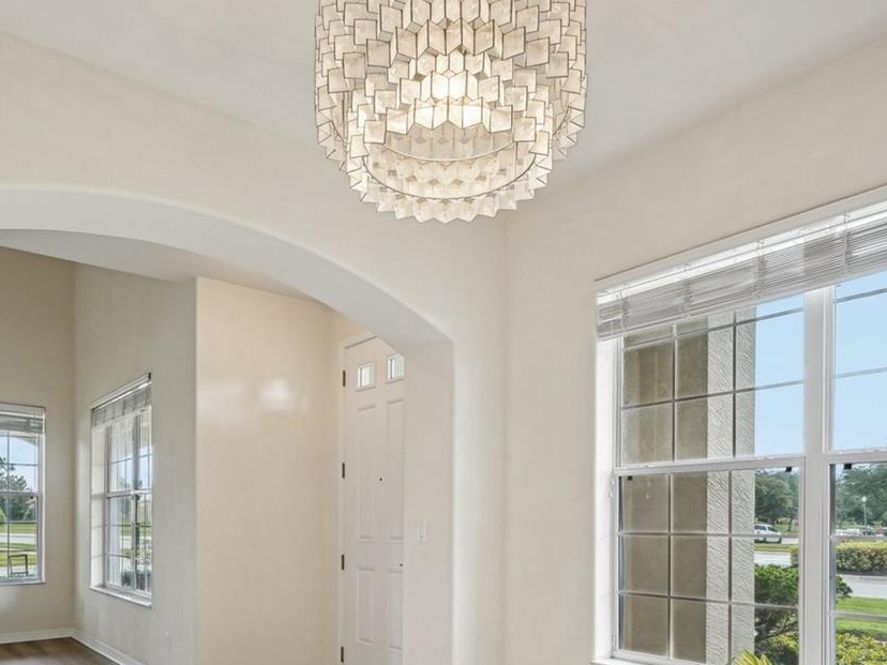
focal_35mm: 26
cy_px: 517
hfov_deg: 67.1
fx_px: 666
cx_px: 400
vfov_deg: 50.3
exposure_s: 1/40
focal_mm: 14
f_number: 8
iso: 400
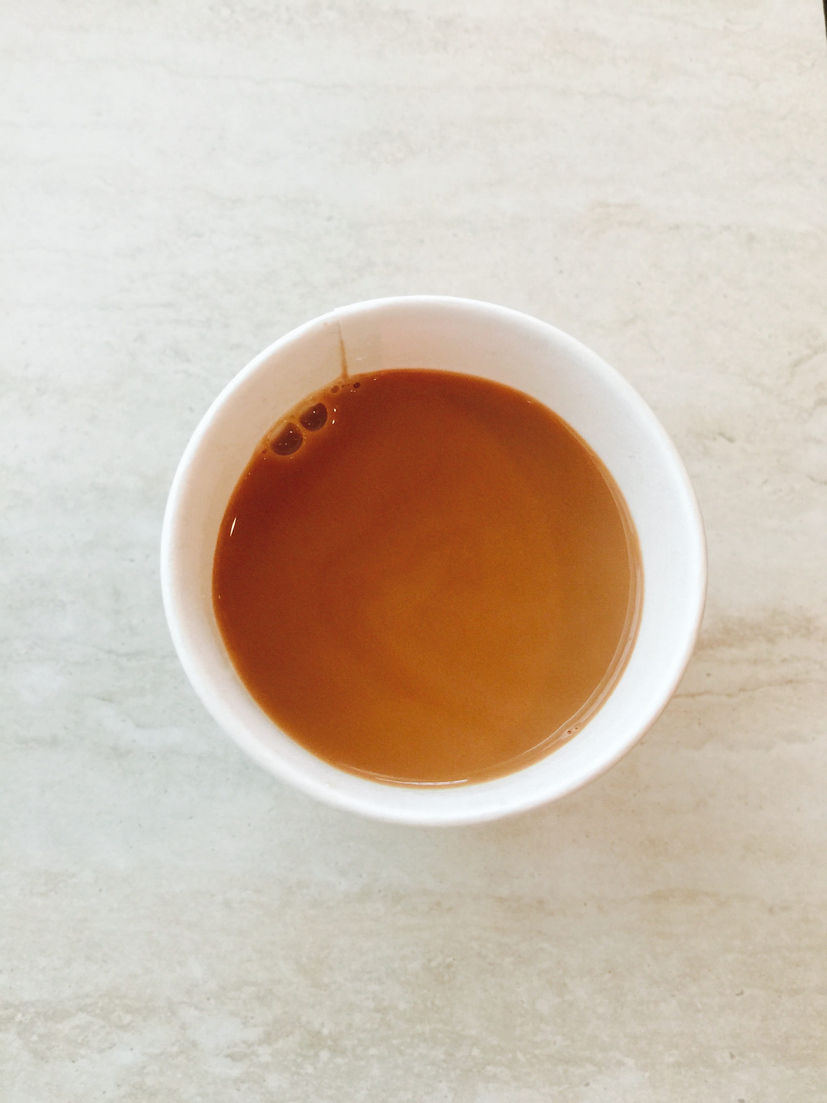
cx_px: 414
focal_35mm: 29
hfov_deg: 48.2
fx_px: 924
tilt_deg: -76.9
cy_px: 552
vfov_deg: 61.7
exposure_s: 1/33
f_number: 2.2
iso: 64
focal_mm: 4.15
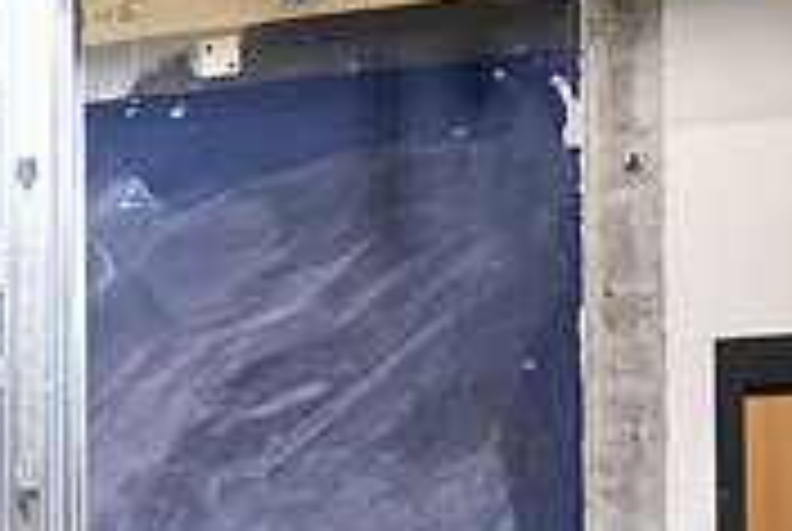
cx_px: -450
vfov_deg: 16.5
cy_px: 664
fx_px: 1741
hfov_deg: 21.0
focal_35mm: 79
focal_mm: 24
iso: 6400
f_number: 4
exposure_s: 1/250
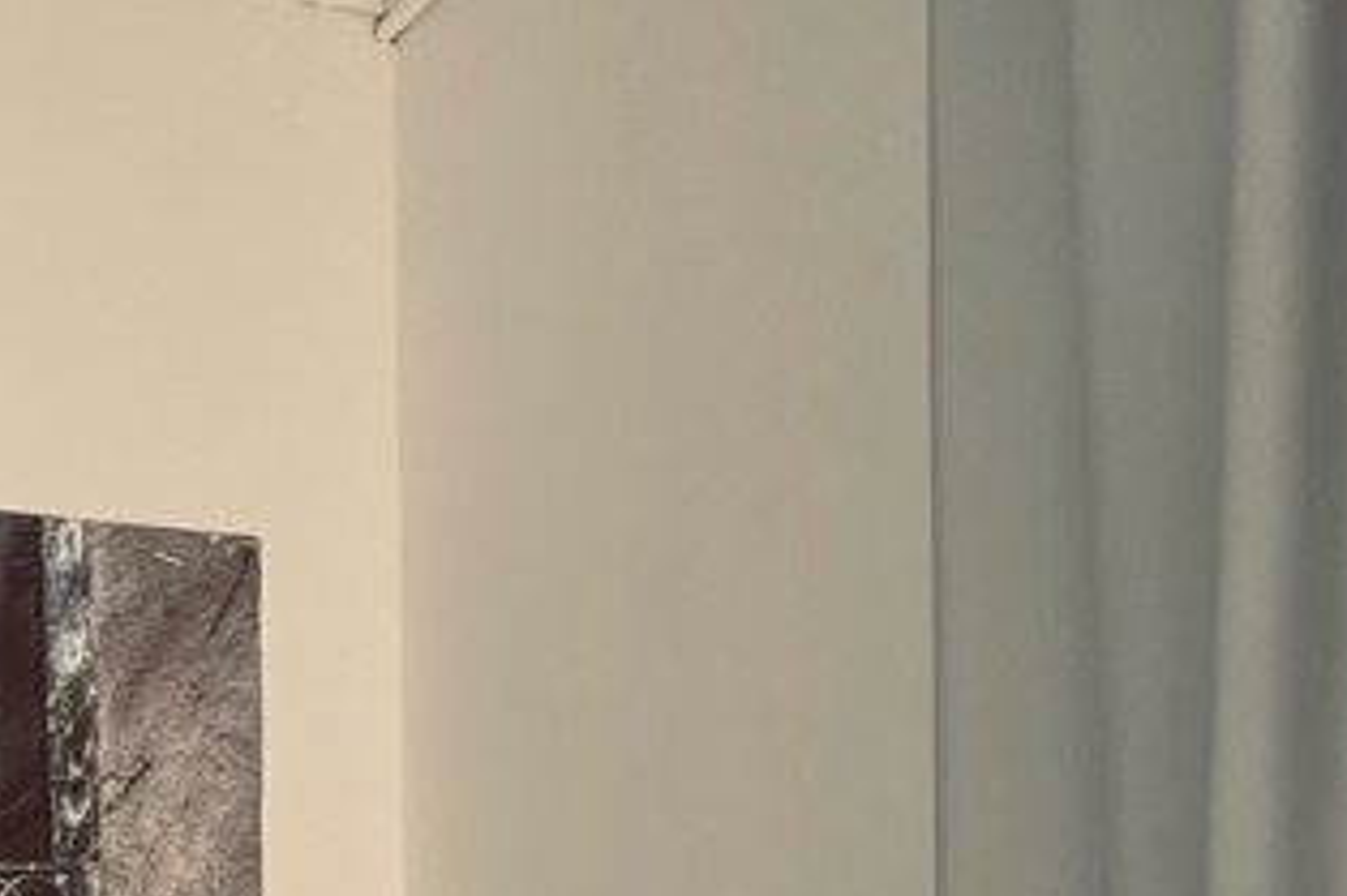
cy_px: 1792
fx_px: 4637
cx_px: -39
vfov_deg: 10.2
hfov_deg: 16.2
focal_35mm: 124
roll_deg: +0.9
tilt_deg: -0.1
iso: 64
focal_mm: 4.2
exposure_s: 1/121
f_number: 1.6
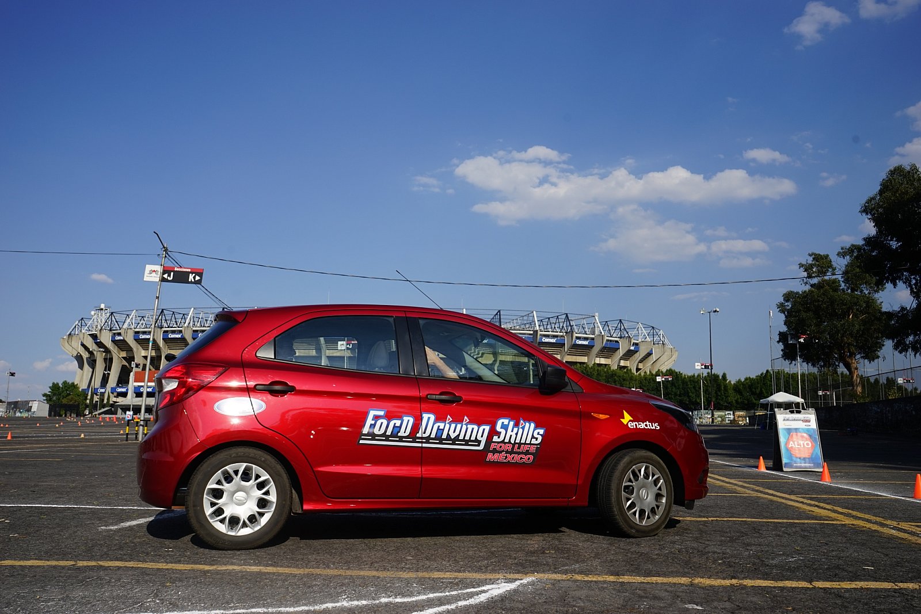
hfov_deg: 60.3
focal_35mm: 31
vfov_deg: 42.3
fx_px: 793
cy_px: 307
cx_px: 460
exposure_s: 1/250
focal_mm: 31
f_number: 10
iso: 100
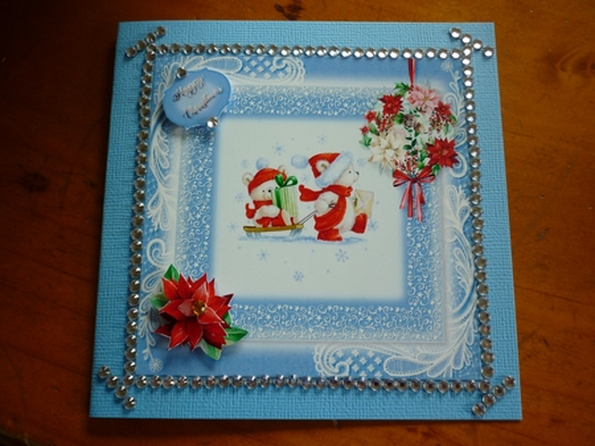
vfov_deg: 42.9
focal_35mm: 33
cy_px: 223
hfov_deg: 55.4
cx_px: 298
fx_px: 567
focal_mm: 5.5
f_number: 2.8
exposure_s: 1/80
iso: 80
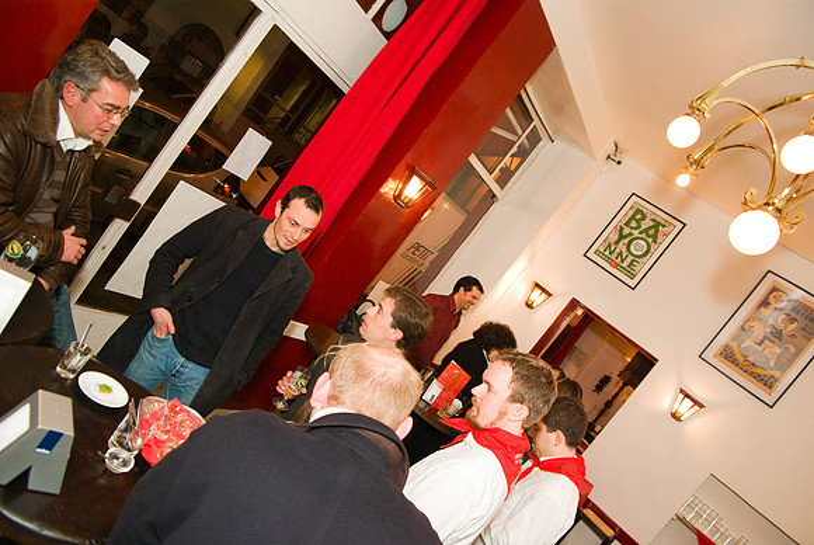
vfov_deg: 53.2
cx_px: 407
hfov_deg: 73.7
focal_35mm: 24
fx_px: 543
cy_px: 272
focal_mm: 16
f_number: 4
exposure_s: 1/30
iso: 560
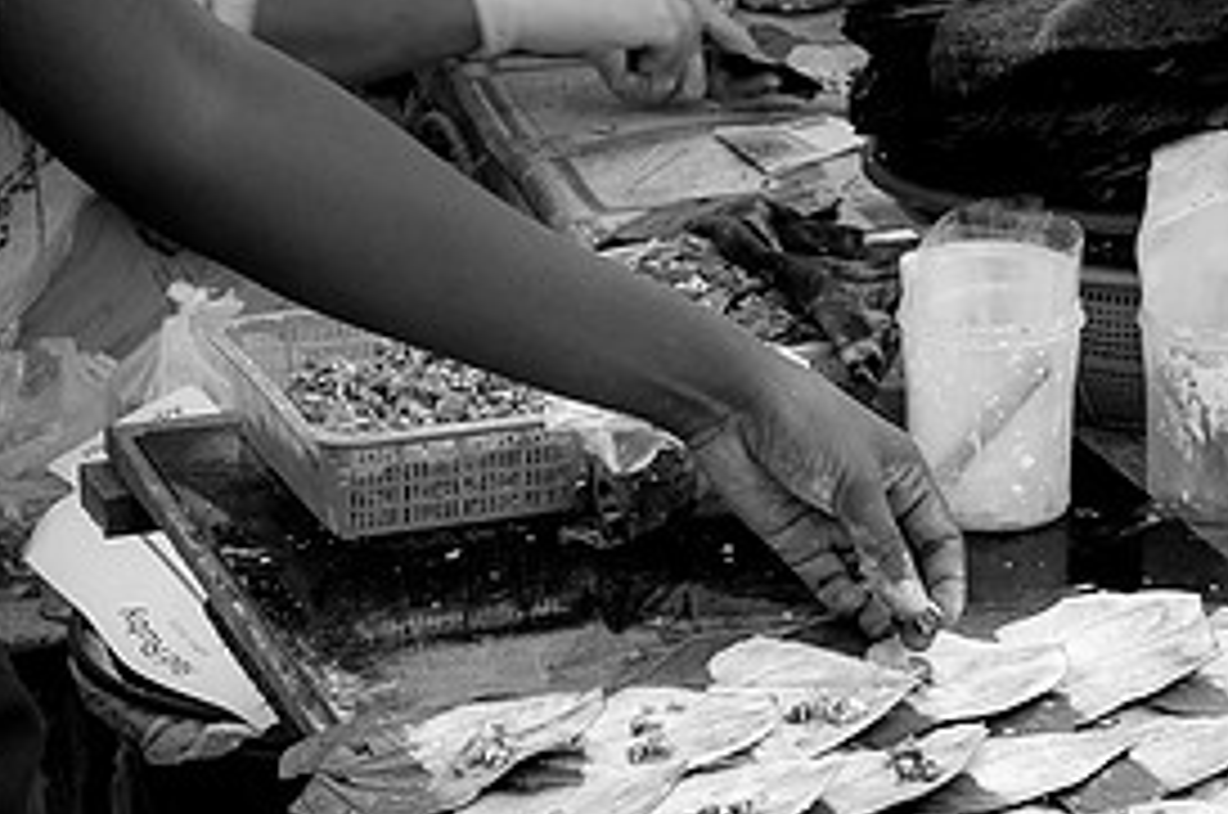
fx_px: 3984
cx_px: 985
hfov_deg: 17.4
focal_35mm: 117
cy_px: 468
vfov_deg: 11.7
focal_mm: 55
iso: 1250
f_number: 11
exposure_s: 1/125
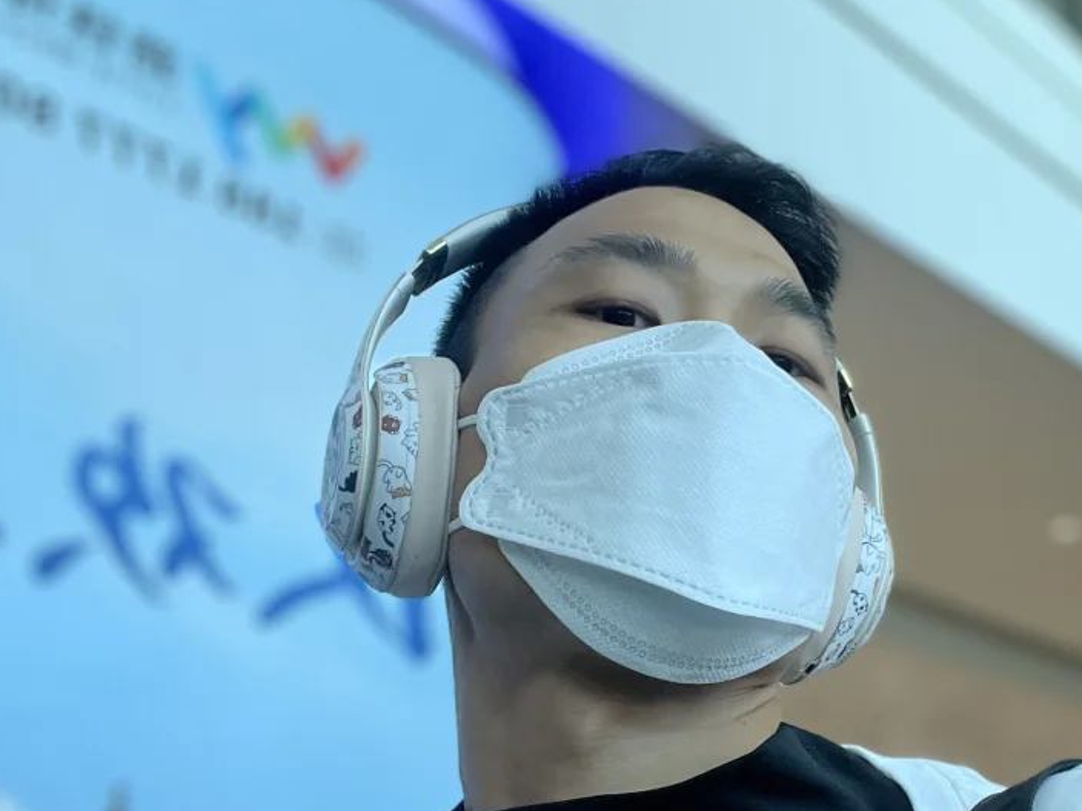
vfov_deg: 31.3
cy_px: 530
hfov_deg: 40.5
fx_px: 1438
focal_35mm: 46
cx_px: 762
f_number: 2.2
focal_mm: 2.71
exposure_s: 1/69
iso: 100
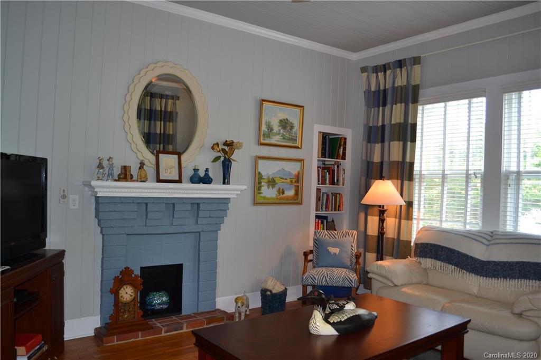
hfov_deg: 67.4
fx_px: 406
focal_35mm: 27
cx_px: 270
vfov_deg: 47.9
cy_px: 180
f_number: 3.5
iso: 400
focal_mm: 18
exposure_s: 1/60
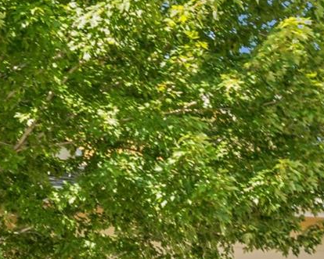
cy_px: 361
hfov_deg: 21.0
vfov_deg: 16.4
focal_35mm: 87
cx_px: -21
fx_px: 834
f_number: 22
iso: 125
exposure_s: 1/5
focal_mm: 24
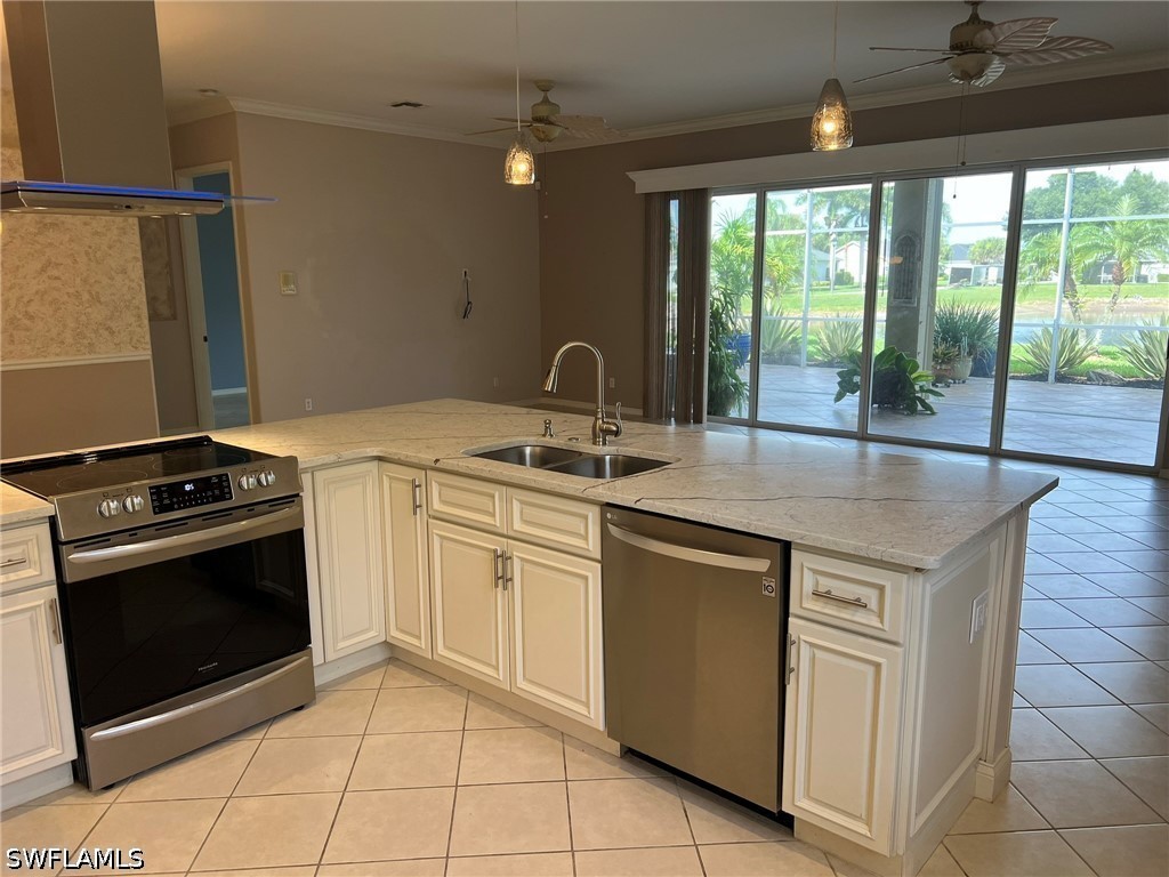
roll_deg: +0.6
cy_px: 438
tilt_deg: -11.6
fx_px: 878
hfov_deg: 67.3
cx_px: 584
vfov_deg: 53.1
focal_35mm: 26
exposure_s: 1/120
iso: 80
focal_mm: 5.7
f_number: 1.5
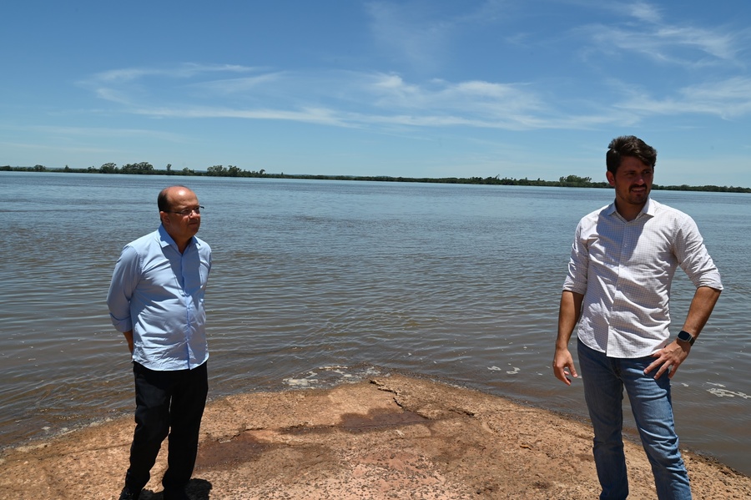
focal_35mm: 30
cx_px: 376
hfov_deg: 62.0
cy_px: 250
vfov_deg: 43.6
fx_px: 625
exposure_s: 1/200
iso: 100
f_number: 13
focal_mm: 30
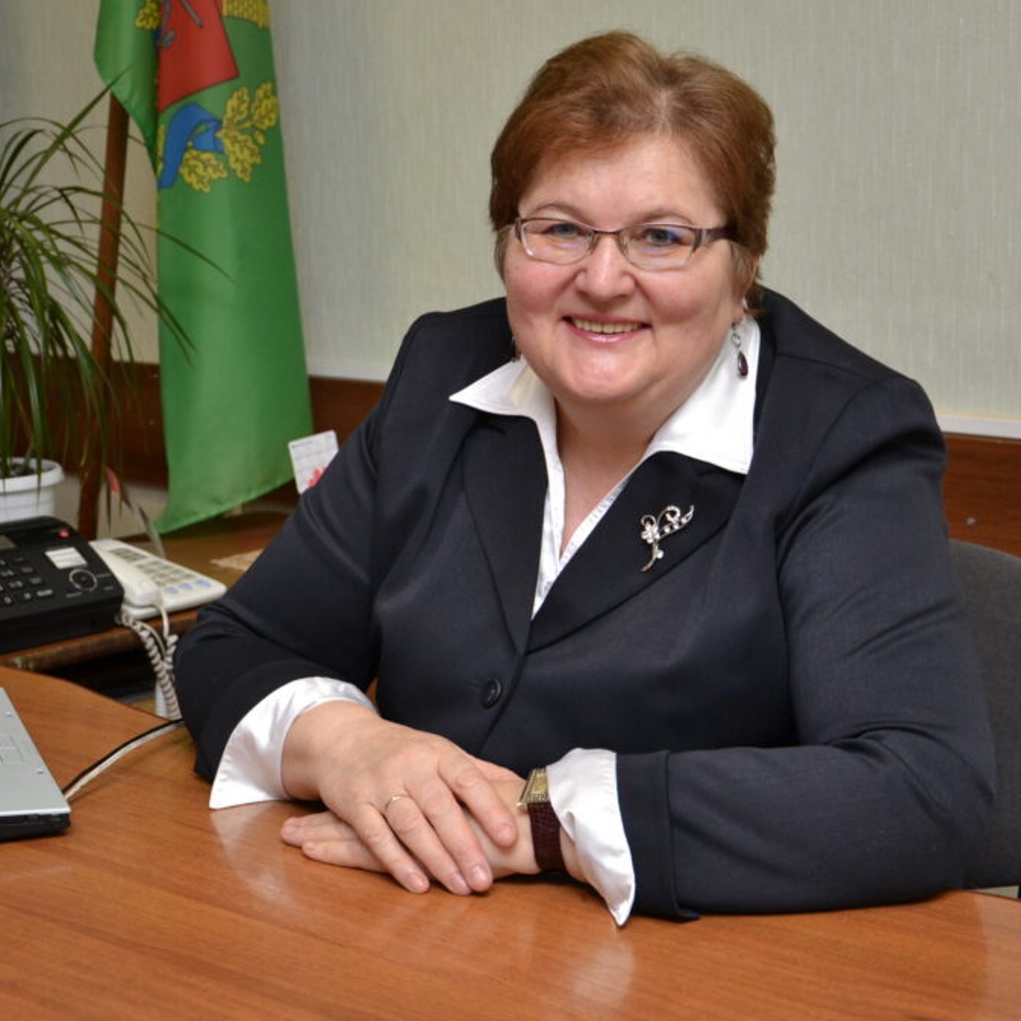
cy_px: 507
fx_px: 2069
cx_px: 464
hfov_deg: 27.7
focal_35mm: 62
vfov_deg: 27.7
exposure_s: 1/60
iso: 400
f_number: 4.2
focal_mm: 32
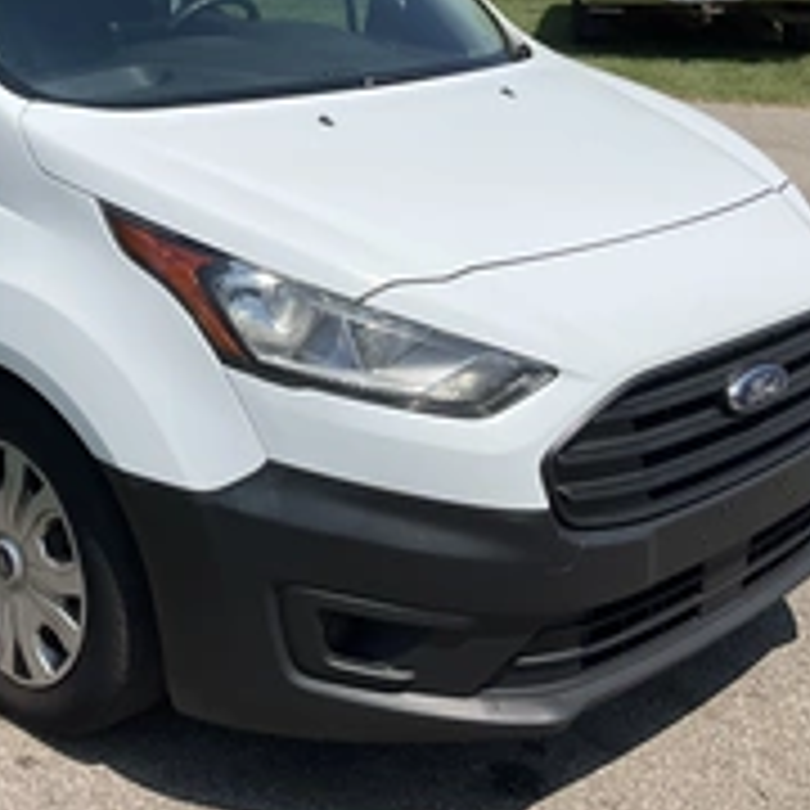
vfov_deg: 29.7
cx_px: 148
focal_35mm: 57
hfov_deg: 29.3
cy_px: 230
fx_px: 1509
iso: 25
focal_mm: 3
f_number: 1.8
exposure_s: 1/4065
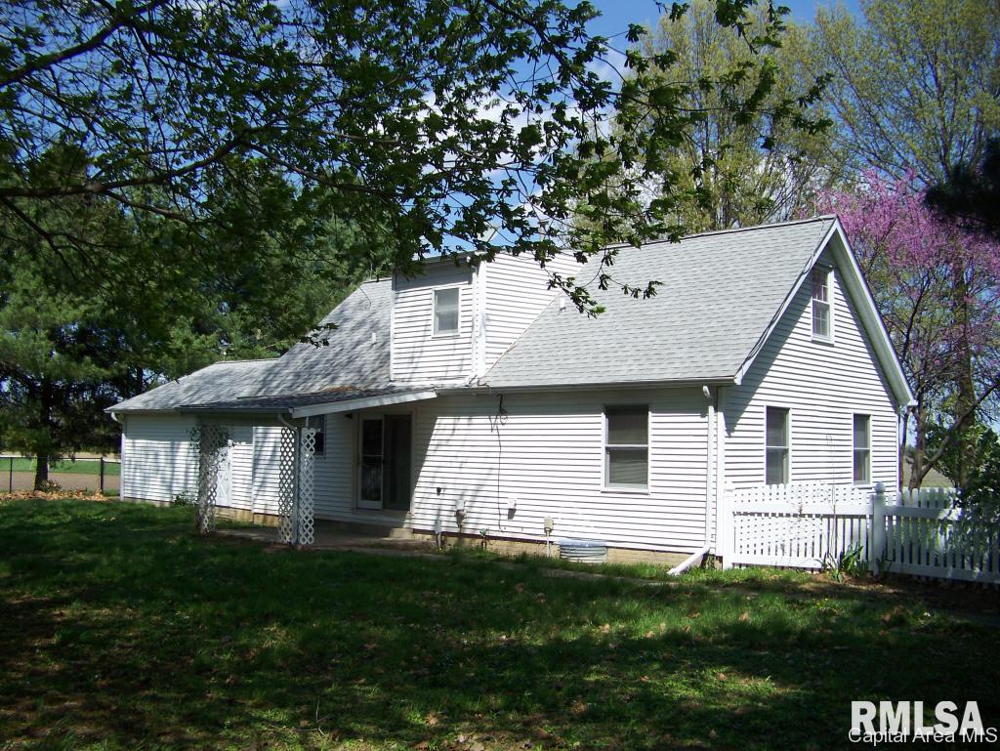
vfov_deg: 39.7
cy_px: 376
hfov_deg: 51.3
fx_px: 1040
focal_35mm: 36
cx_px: 500
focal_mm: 5.85
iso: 64
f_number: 2.8
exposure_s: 1/1000
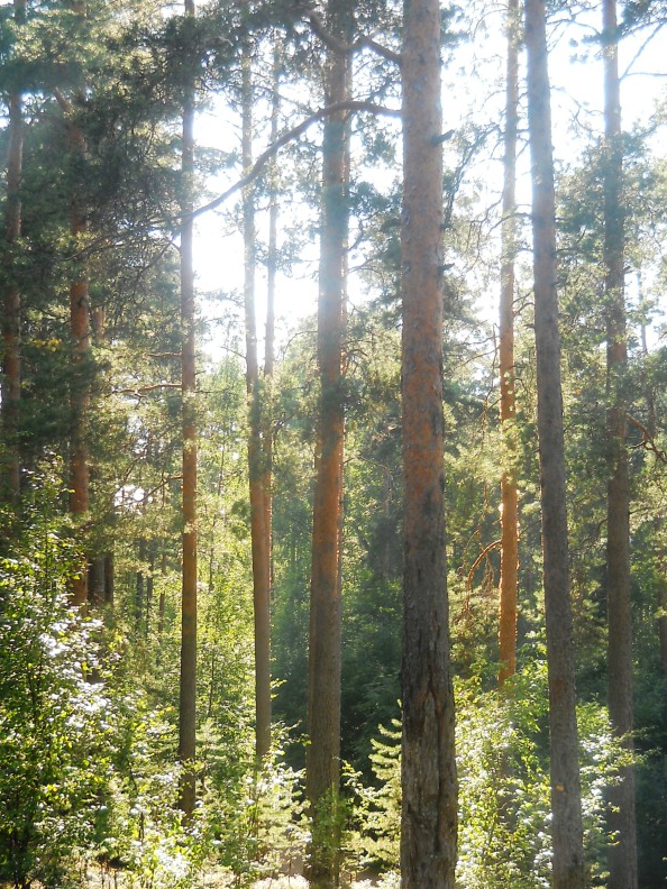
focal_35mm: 53
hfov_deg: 27.5
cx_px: 373
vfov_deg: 36.1
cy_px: 488
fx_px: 1362
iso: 80
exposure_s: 1/125
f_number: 3.1
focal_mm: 6.72
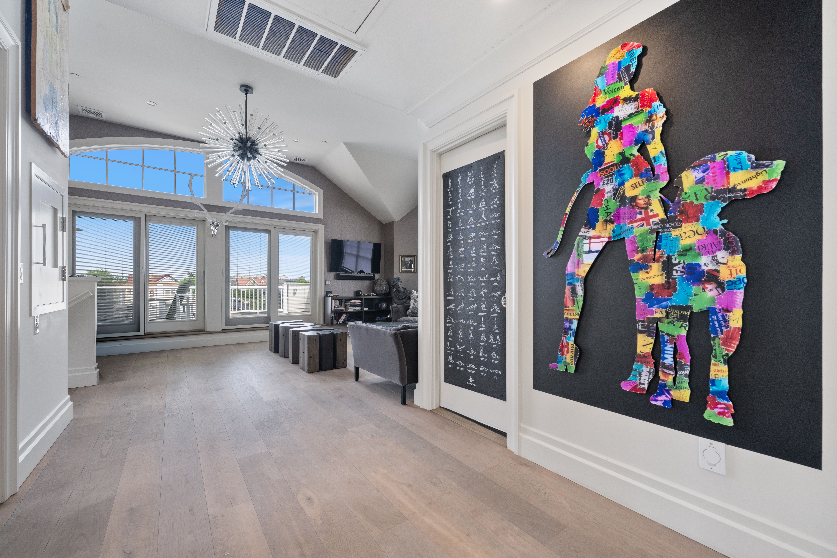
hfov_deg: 104.3
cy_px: 279
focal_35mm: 14
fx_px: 325
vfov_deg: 81.2
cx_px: 418
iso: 320
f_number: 11
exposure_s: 1/3
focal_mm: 14
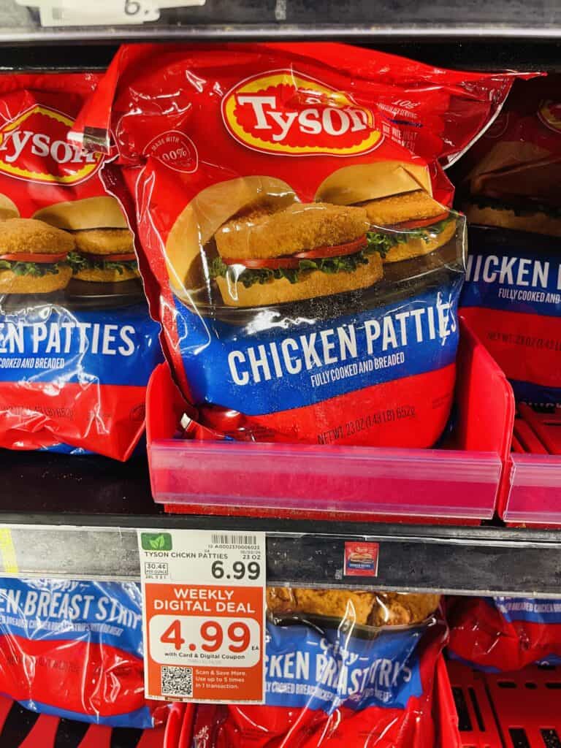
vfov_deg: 67.3
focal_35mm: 26
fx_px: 562
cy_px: 374
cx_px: 280
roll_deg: +0.5
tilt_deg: -22.4
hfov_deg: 53.1
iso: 100
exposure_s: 1/60
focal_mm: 4.2
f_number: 1.6
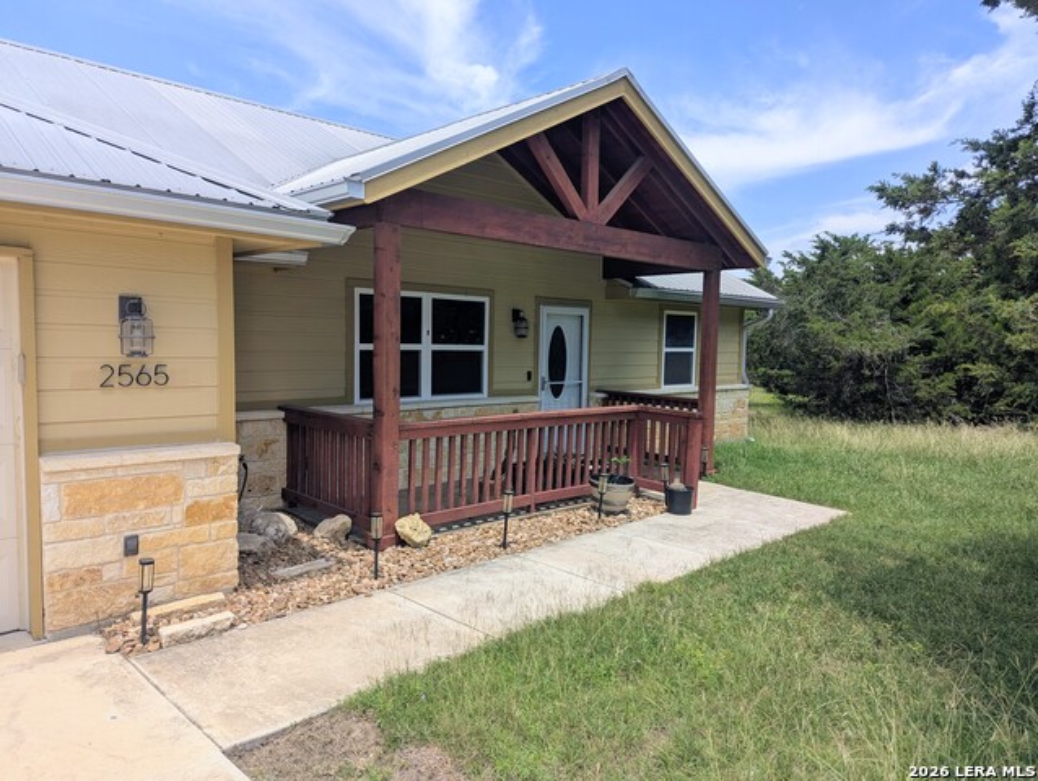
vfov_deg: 56.9
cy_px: 390
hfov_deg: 71.5
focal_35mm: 24
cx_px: 519
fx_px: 720
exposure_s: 1/1205
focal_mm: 6.81
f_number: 1.85
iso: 28
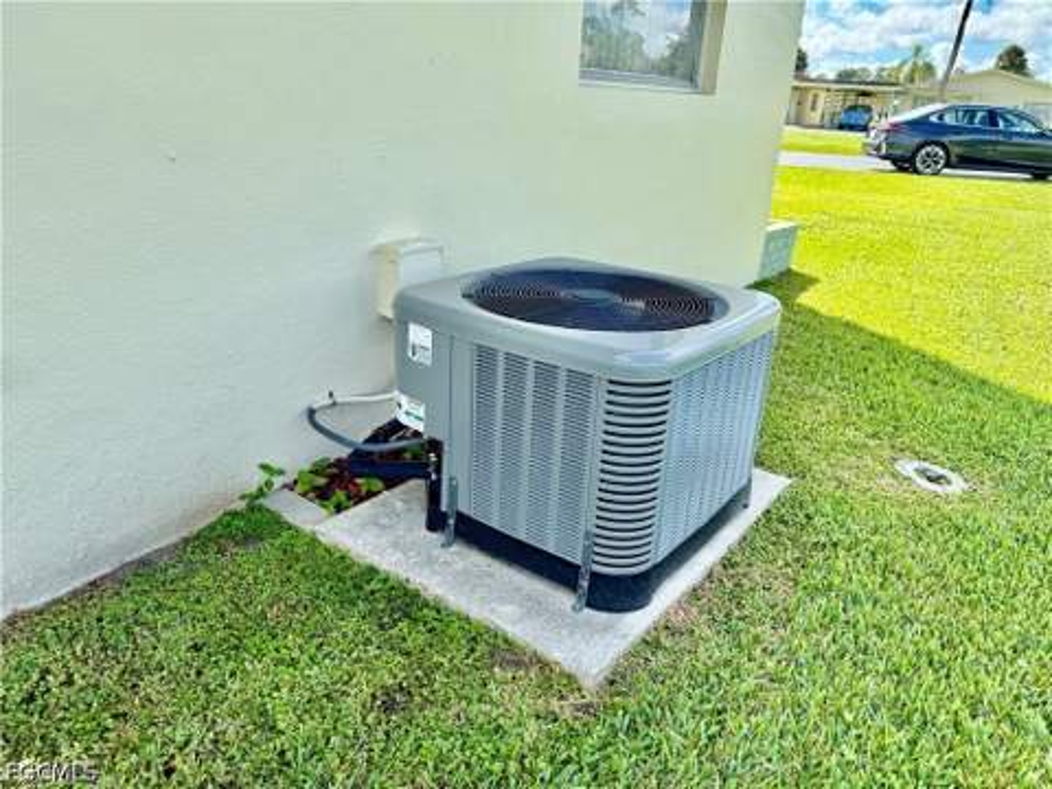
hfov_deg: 71.6
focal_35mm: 24
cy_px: 394
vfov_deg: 56.8
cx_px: 526
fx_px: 729
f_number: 1.78
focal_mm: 6.76
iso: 80
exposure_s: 1/1337
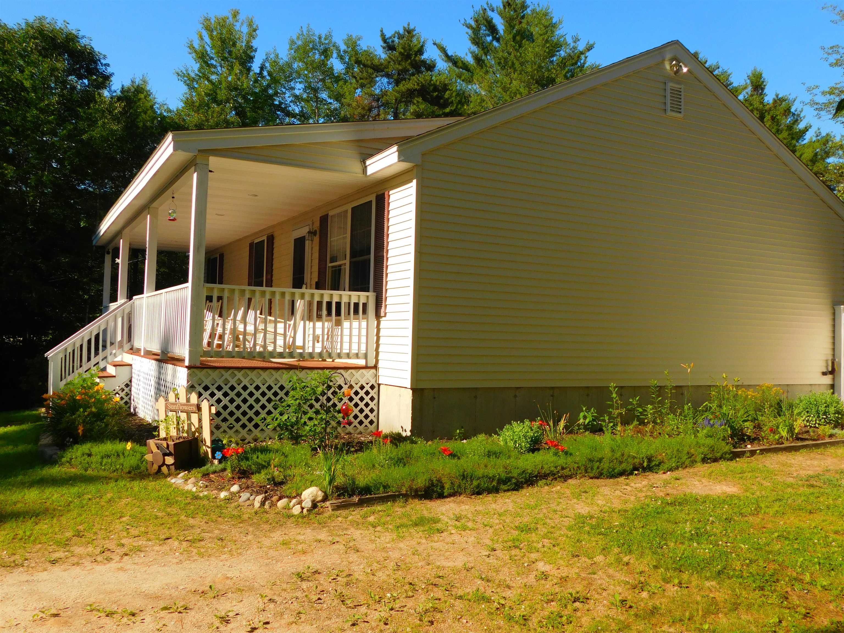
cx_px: 422
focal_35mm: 30
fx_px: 731
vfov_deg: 46.8
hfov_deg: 60.0
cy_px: 316
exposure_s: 1/1250
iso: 125
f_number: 3.2
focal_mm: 5.3
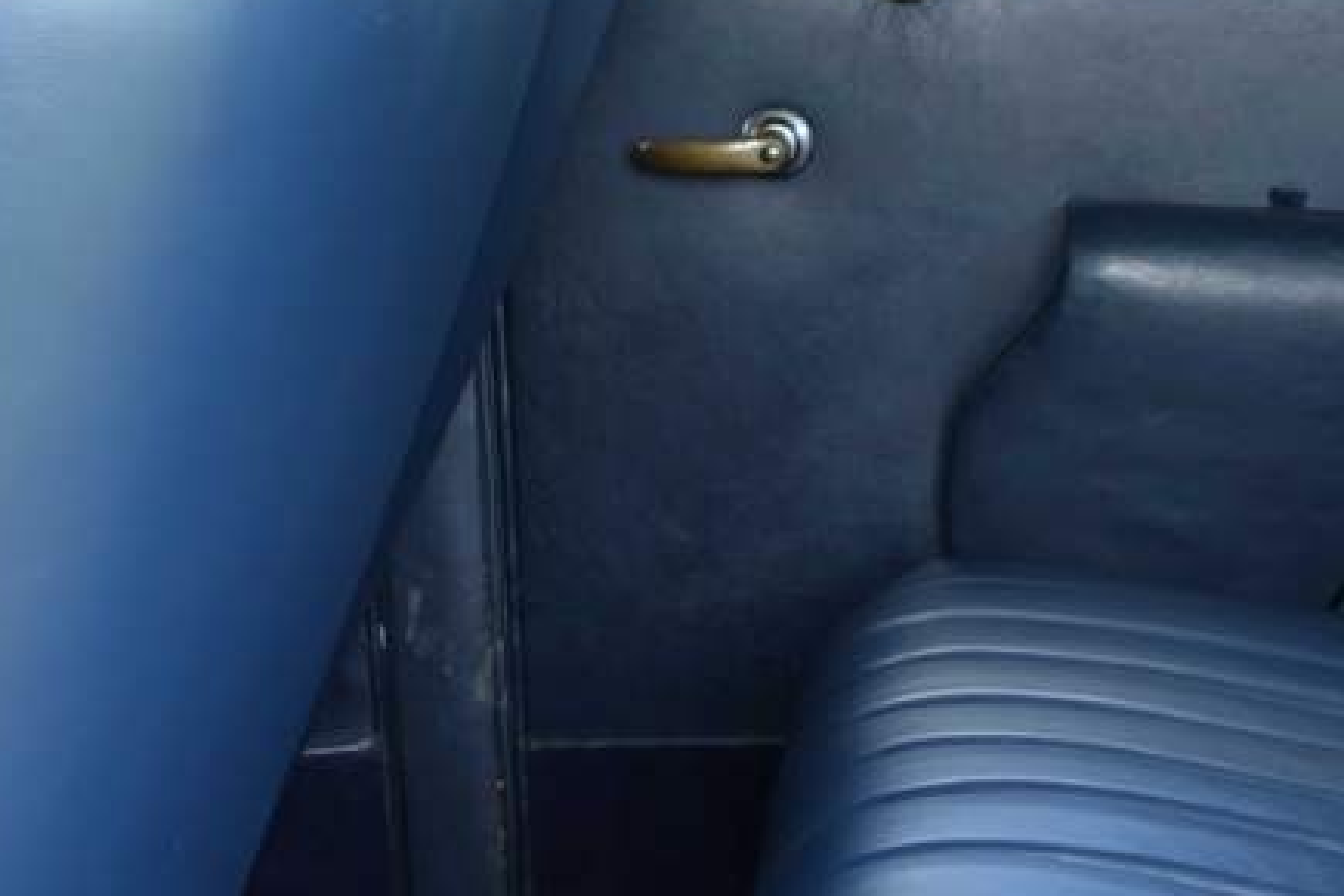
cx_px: 1199
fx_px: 3658
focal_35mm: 98
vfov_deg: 13.9
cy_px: 751
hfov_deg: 20.4
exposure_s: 1/60
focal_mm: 13.53
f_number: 2.8
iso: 125
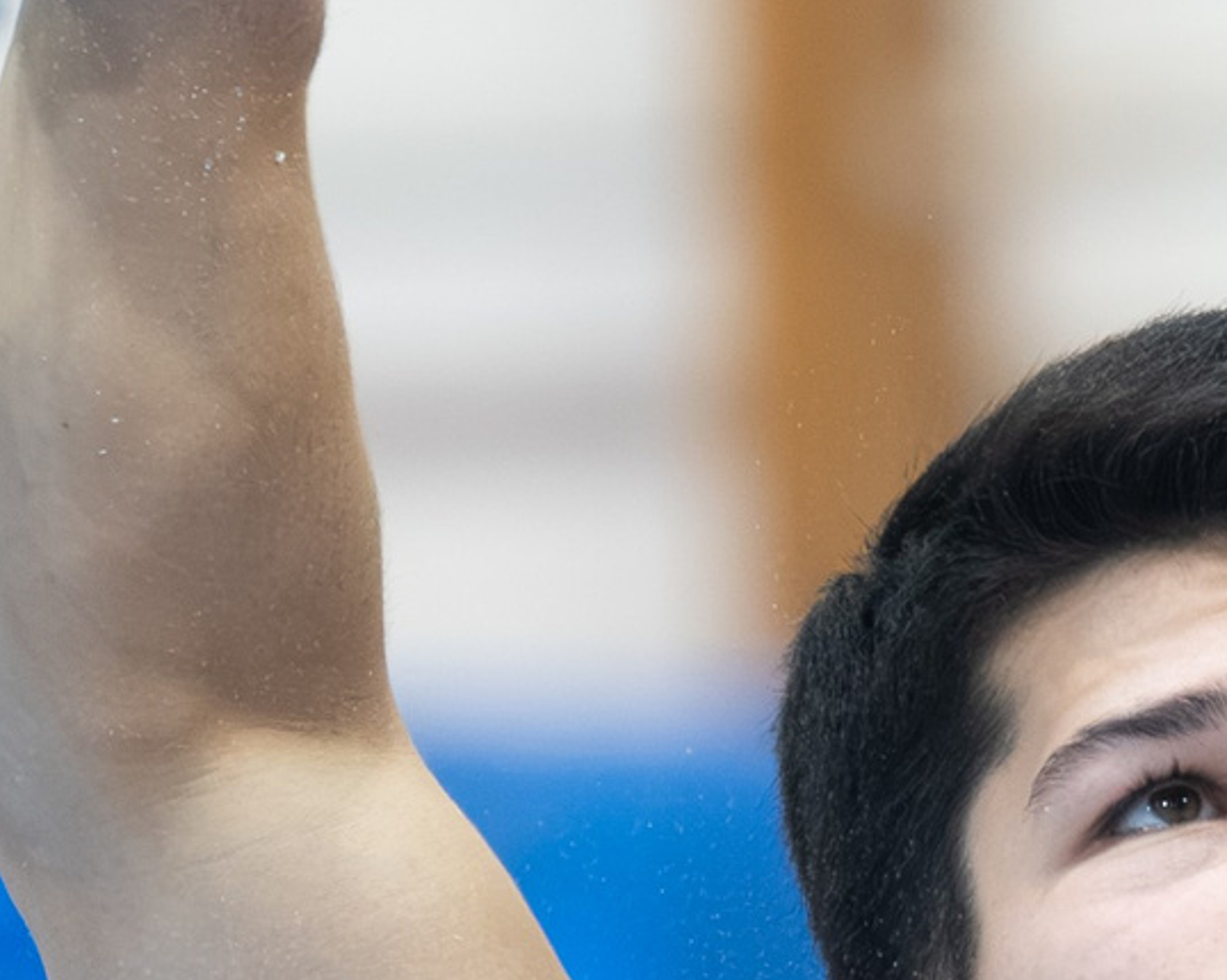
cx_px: 1225
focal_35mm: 1167
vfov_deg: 1.3
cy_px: 751
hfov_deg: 1.7
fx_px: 42364
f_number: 2.8
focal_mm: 200
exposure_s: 1/1000
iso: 2000
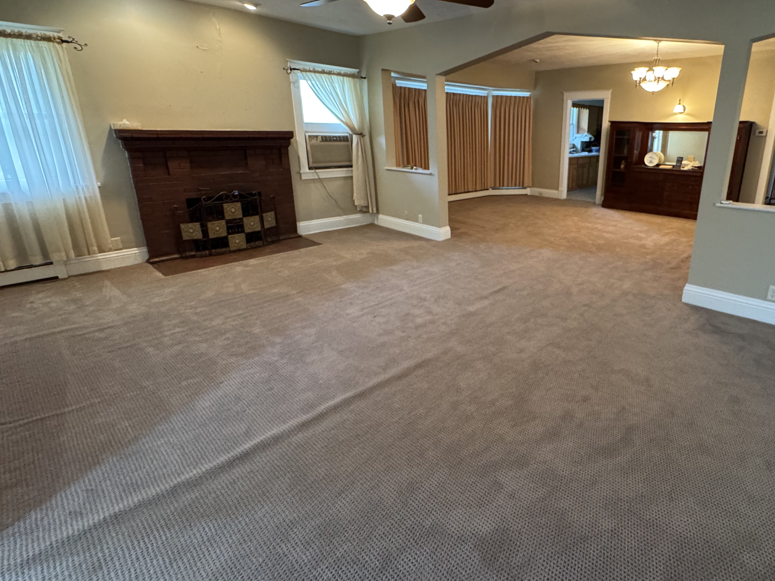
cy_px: 255
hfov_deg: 82.8
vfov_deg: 68.4
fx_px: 425
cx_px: 491
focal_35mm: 19
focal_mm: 2.22
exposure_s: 1/60
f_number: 2.2
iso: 800
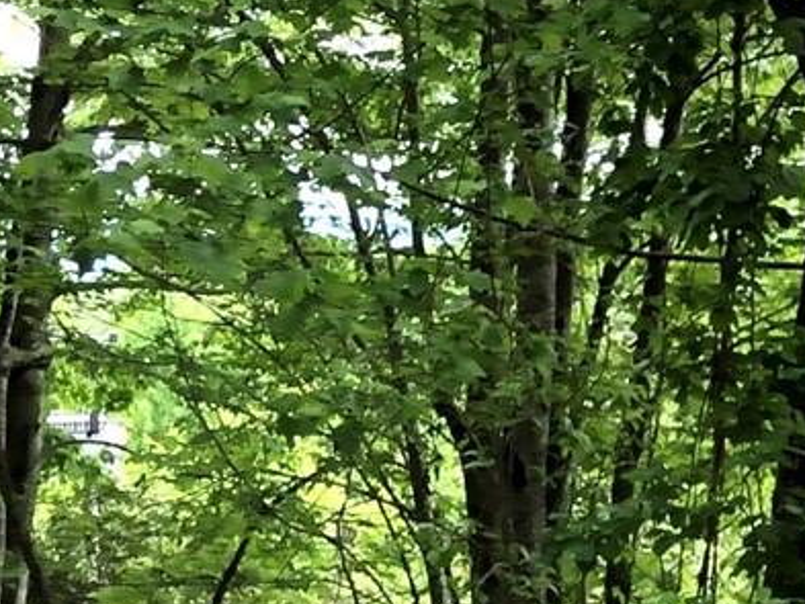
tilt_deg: -0.4
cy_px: 272
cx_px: 1354
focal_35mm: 146
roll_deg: +0.1
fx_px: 3396
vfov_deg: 10.2
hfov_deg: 12.6
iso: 50
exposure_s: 1/120
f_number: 1.8
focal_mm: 4
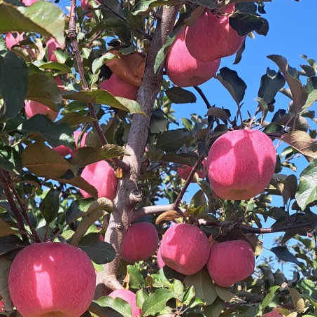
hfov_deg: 33.3
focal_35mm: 50
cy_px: 349
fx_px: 518
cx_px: 73
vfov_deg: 30.4
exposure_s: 1/507
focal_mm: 5.23
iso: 50
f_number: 1.8
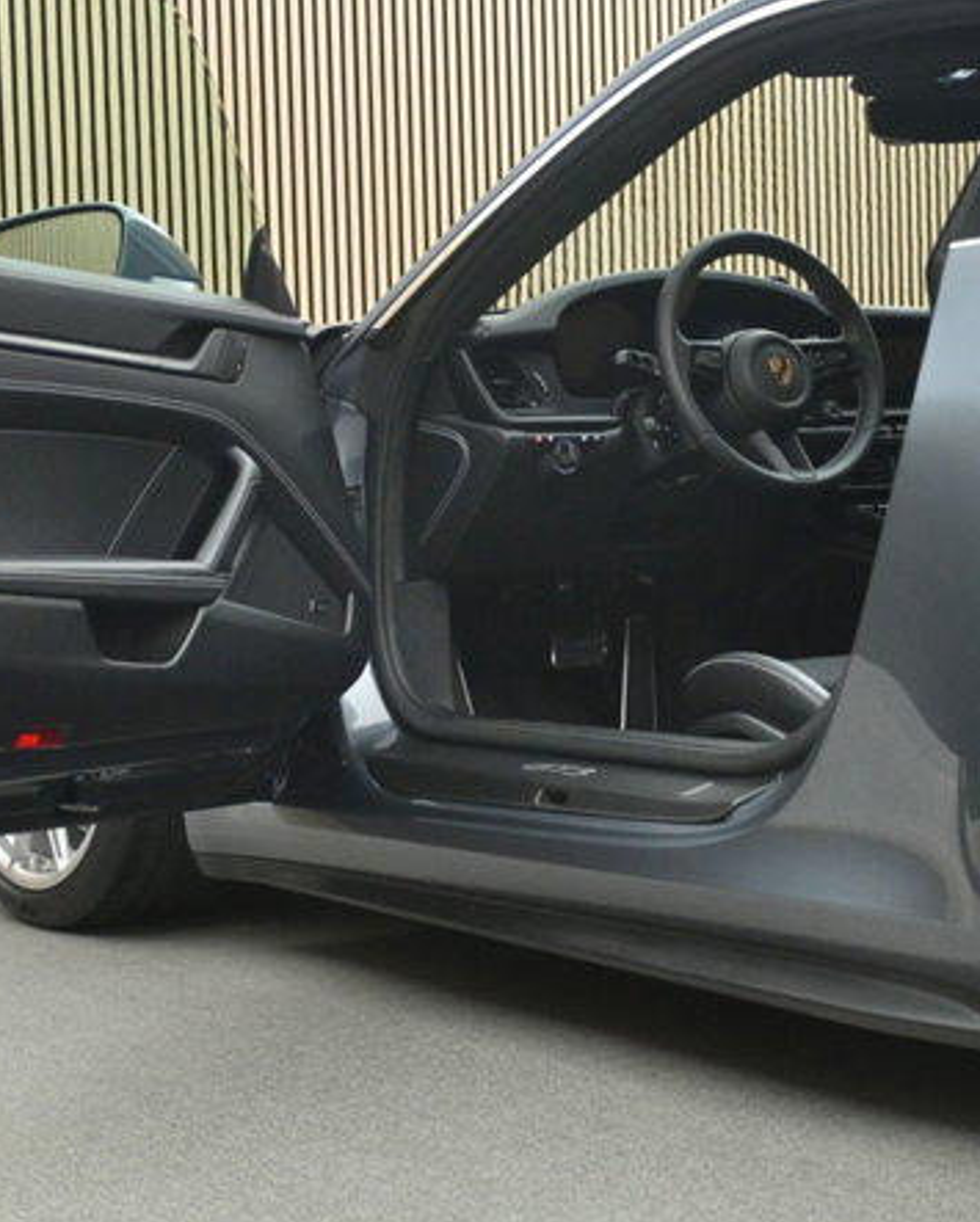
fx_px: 2869
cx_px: 672
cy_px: 607
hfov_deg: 19.3
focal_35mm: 79
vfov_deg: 24.1
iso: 1600
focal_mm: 32.5
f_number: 5
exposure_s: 1/50
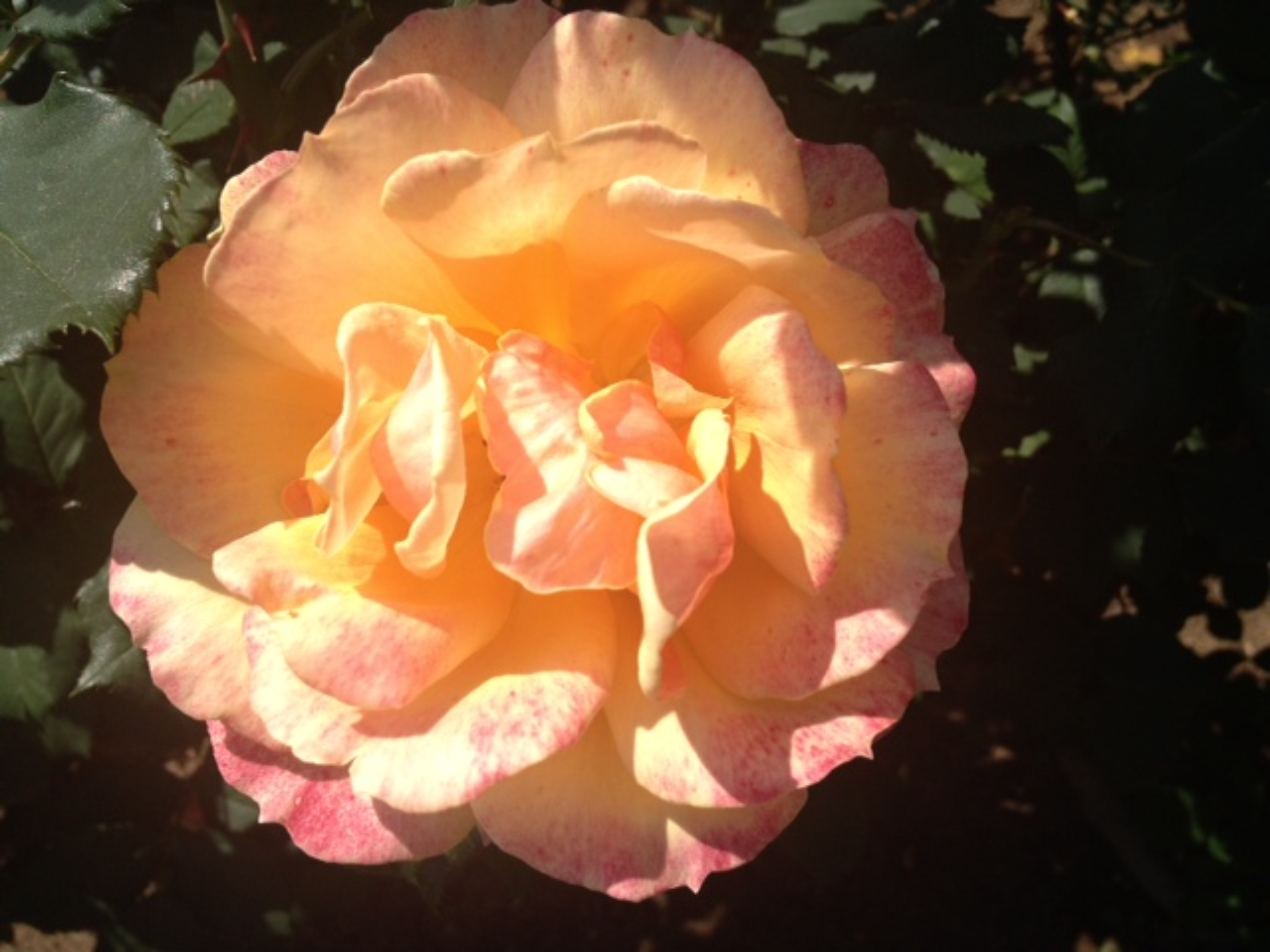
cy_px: 476
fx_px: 1284
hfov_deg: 52.6
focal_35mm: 35
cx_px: 635
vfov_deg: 40.7
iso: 64
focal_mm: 4.28
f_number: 2.4
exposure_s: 1/1905
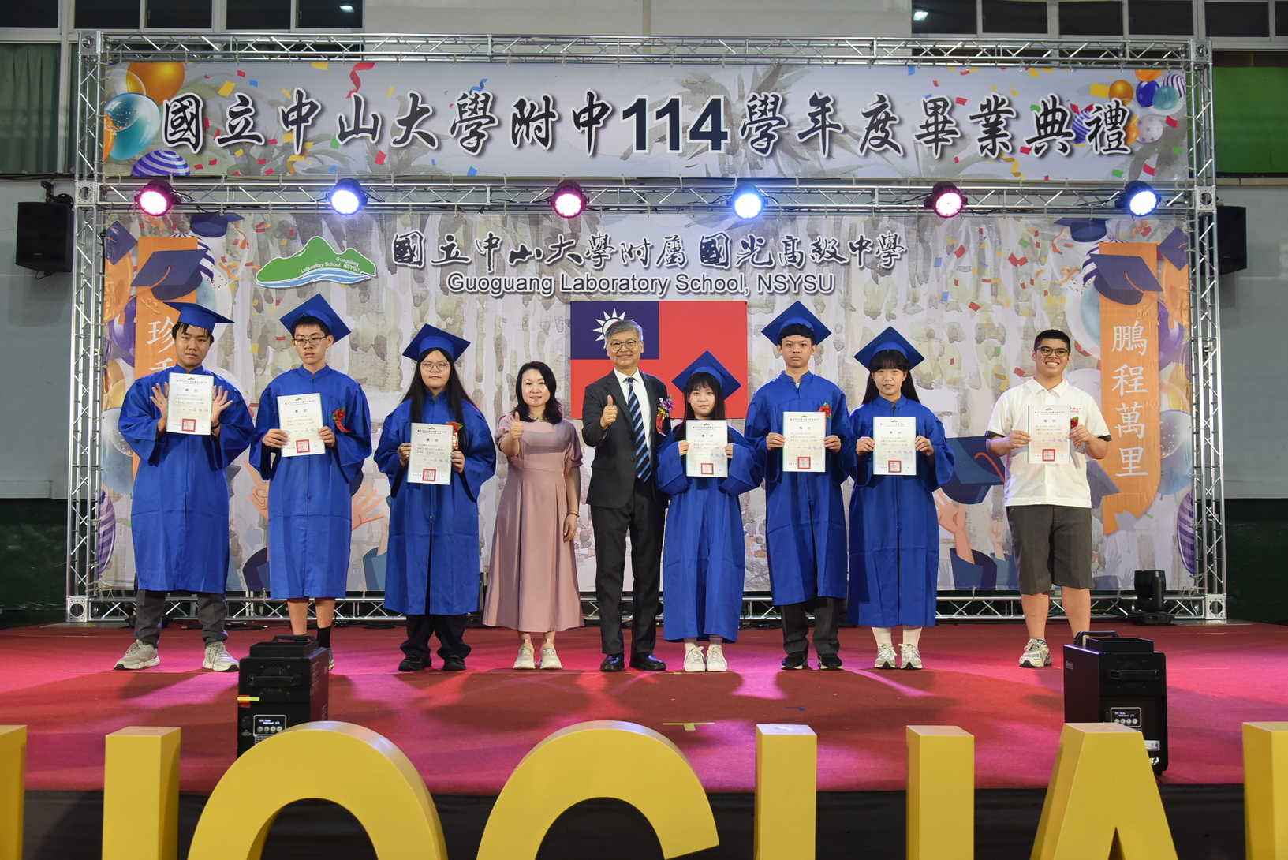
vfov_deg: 38.9
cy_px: 430
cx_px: 644
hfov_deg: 55.8
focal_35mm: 34
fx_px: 1217
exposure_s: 1/100
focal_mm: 34
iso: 1600
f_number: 5.6
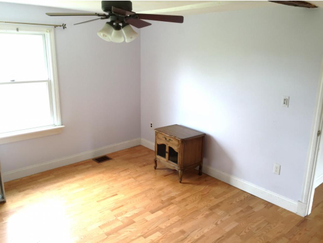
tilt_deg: -15.8
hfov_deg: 61.6
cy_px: 122
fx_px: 271
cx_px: 162
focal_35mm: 29
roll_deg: -1.2
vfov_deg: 48.3
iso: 50
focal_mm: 4.15
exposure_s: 1/30
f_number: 2.2
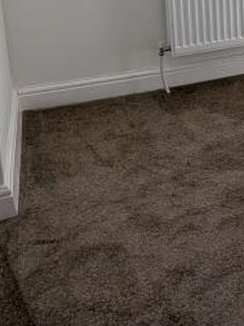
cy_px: -32
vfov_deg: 32.0
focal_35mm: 53
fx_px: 498
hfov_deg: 20.0
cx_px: 439
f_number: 2.2
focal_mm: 1.95
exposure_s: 1/213
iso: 49
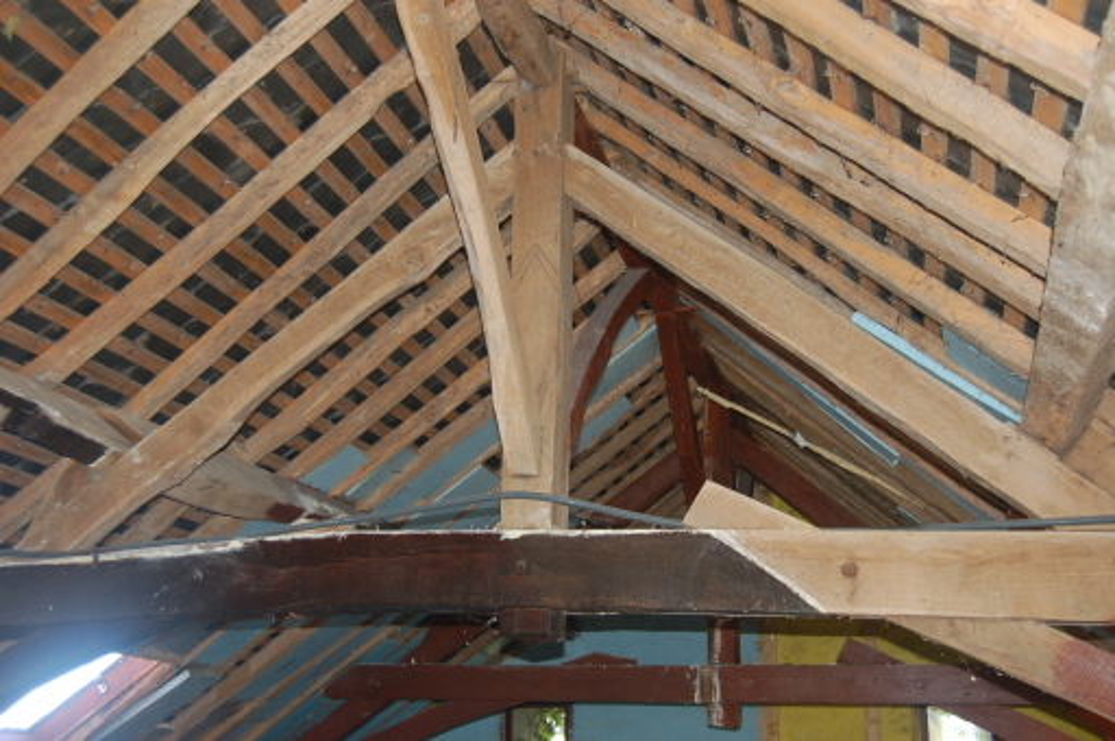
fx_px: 1206
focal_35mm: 39
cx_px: 558
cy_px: 370
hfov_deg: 49.6
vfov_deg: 34.1
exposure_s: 1/60
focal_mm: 26
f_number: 4.2
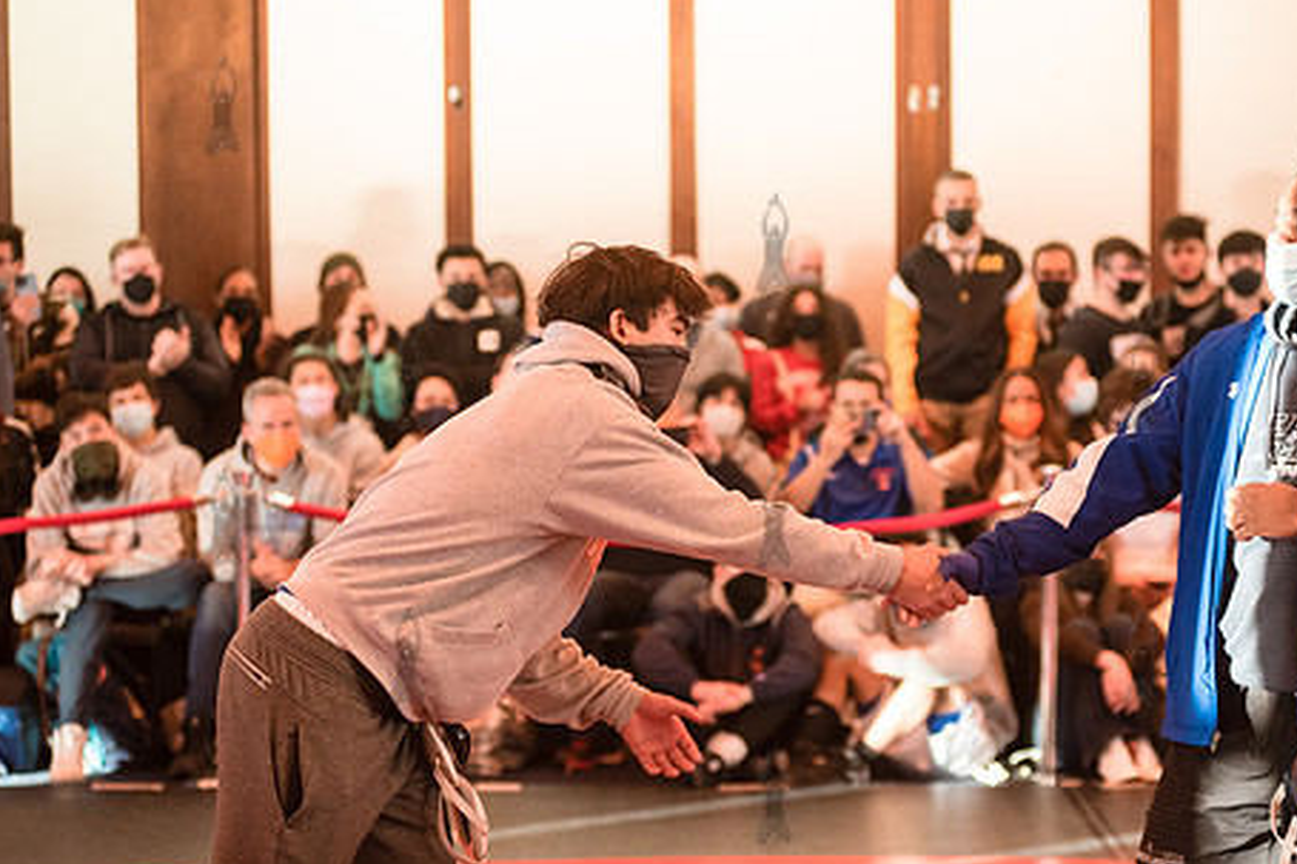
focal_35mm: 104
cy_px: 518
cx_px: 772
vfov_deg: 13.1
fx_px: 3745
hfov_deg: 19.6
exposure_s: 1/400
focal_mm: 80
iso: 3200
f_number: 3.5
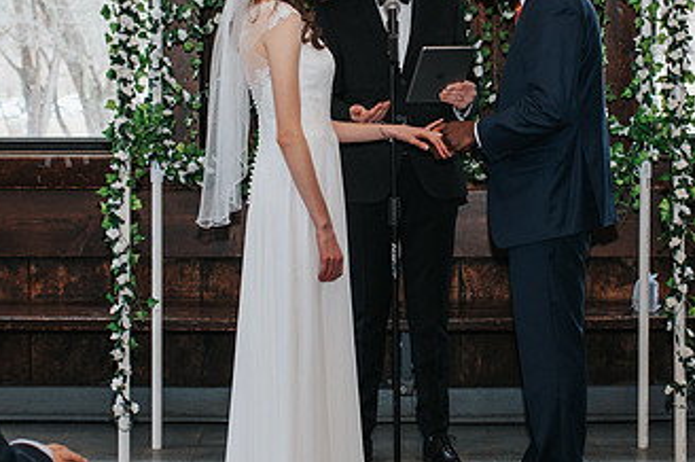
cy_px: 151
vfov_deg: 14.6
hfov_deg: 21.9
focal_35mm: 93
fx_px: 1794
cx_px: 358
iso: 1000
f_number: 2.8
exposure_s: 1/160
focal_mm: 35
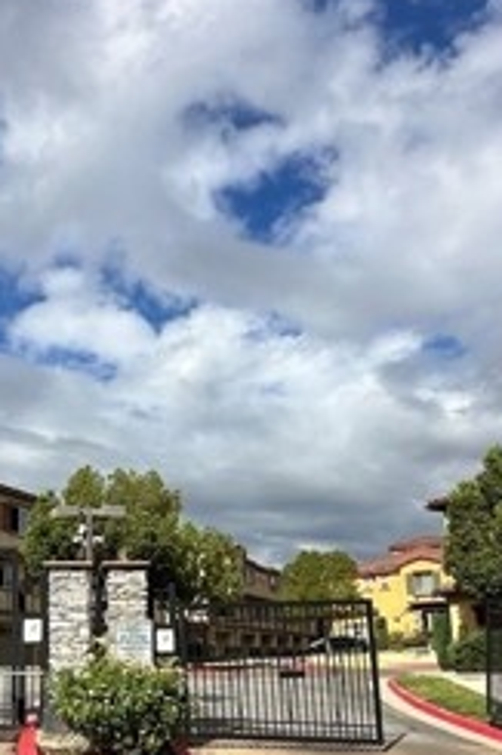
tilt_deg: +12.9
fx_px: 796
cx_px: 166
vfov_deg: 49.8
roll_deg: +1.5
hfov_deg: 34.7
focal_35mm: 38
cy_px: 505
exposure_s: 1/3509
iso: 50
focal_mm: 2.22
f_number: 2.2
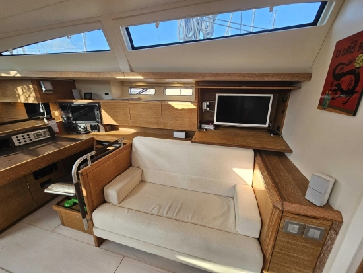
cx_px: 182
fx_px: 136
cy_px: 136
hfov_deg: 106.2
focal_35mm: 13
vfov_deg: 90.0
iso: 125
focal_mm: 2.2
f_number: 2.2
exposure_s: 1/190
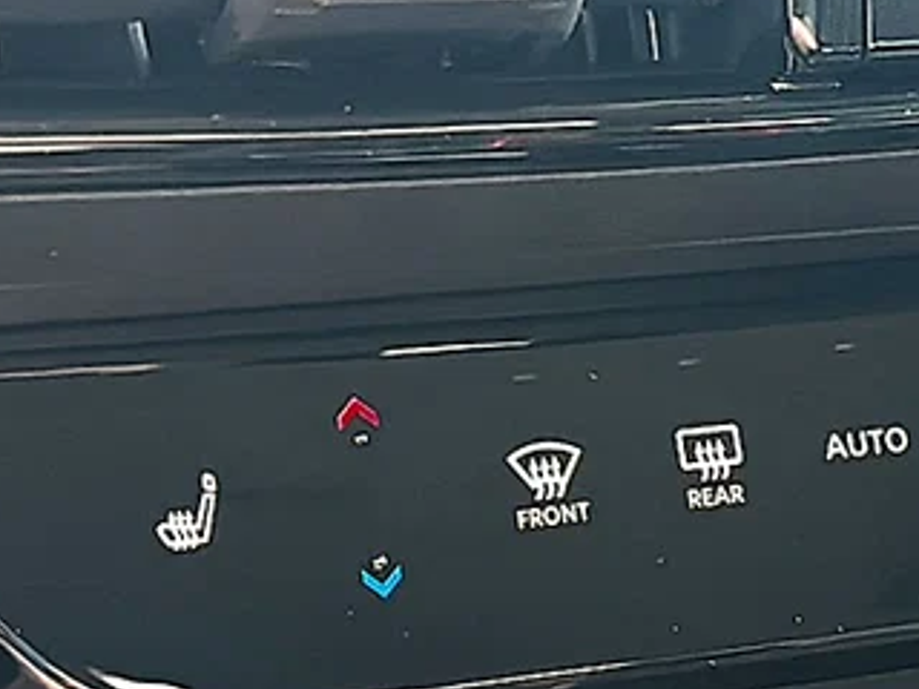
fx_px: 2442
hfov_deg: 20.8
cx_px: 844
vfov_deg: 16.0
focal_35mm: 92
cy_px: 495
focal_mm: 6.86
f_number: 1.78
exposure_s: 1/52
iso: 250
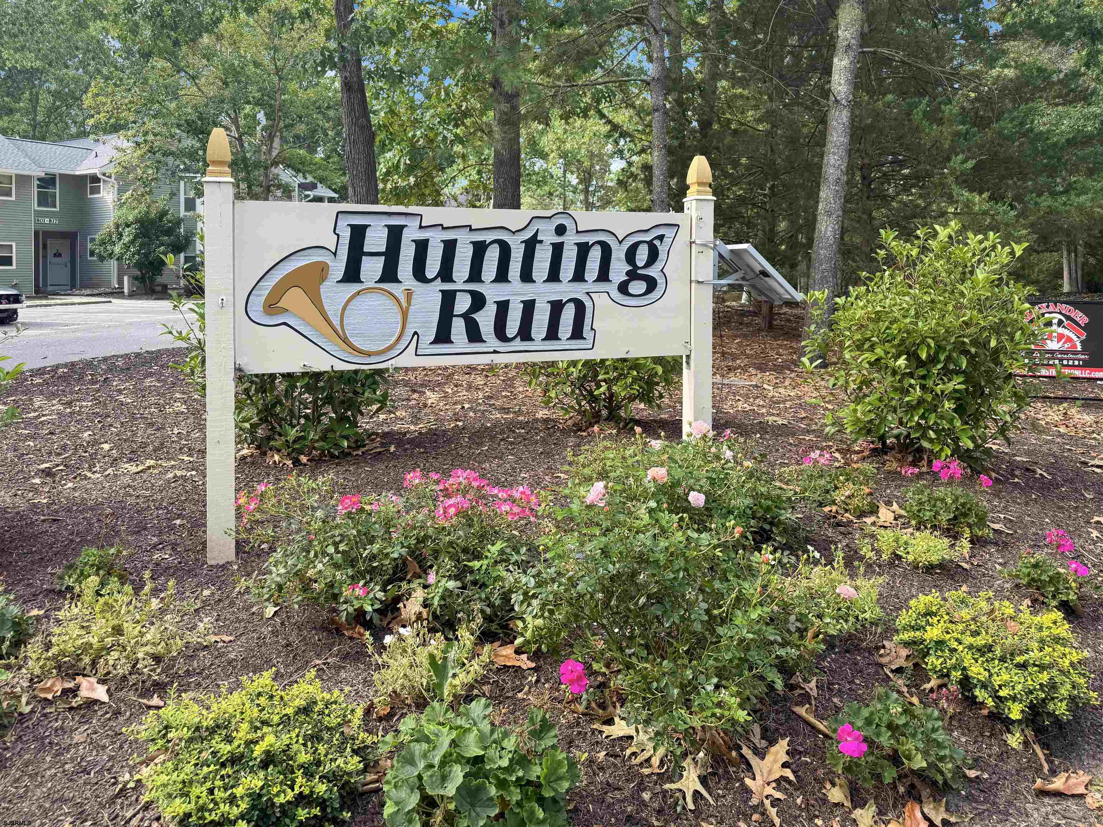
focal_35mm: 24
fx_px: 765
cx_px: 552
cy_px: 414
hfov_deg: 71.6
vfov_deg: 56.8
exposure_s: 1/649
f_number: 1.78
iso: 80
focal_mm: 6.76
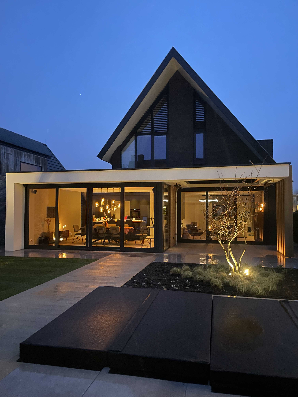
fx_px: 298
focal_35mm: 26
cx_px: 149
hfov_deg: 53.1
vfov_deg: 67.3
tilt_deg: +2.4
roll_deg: -0.1
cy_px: 198
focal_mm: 4.2
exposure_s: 1/8
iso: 640
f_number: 1.6
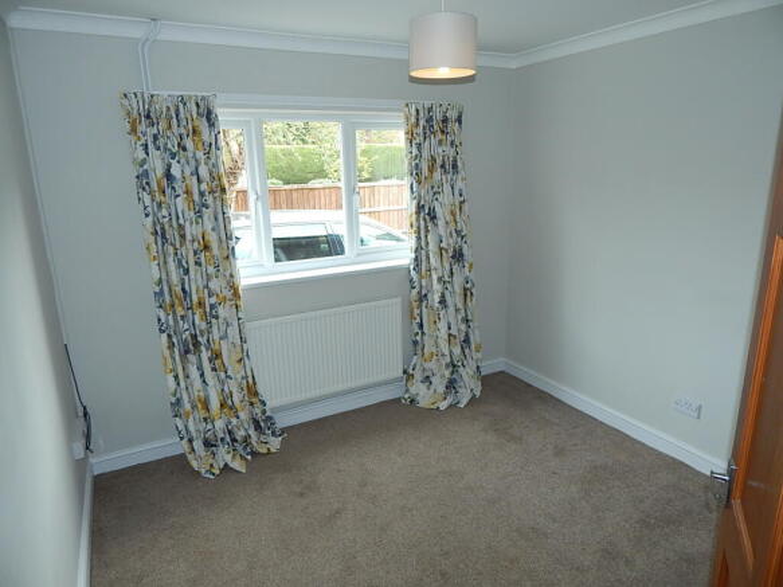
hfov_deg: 76.4
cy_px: 294
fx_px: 498
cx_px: 392
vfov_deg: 61.1
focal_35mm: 22
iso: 125
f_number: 3
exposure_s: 1/30
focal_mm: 4
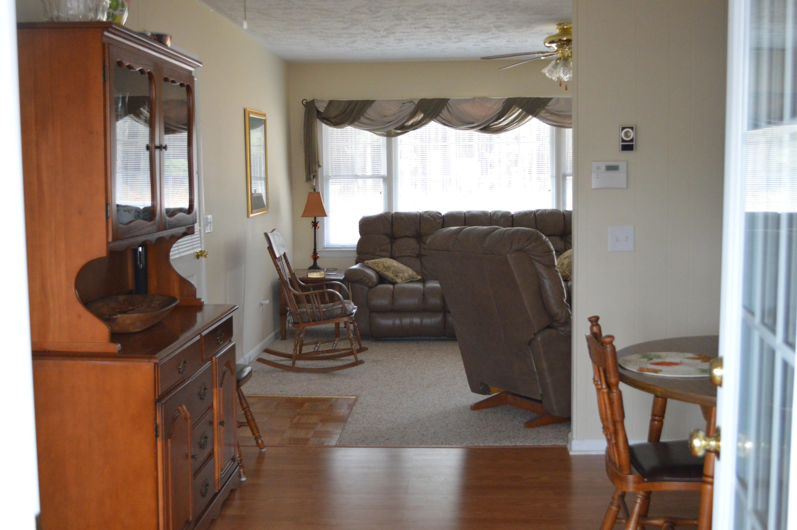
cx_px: 398
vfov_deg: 34.1
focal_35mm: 39
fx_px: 863
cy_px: 265
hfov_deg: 49.6
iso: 2000
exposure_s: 1/60
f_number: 4.2
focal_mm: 26
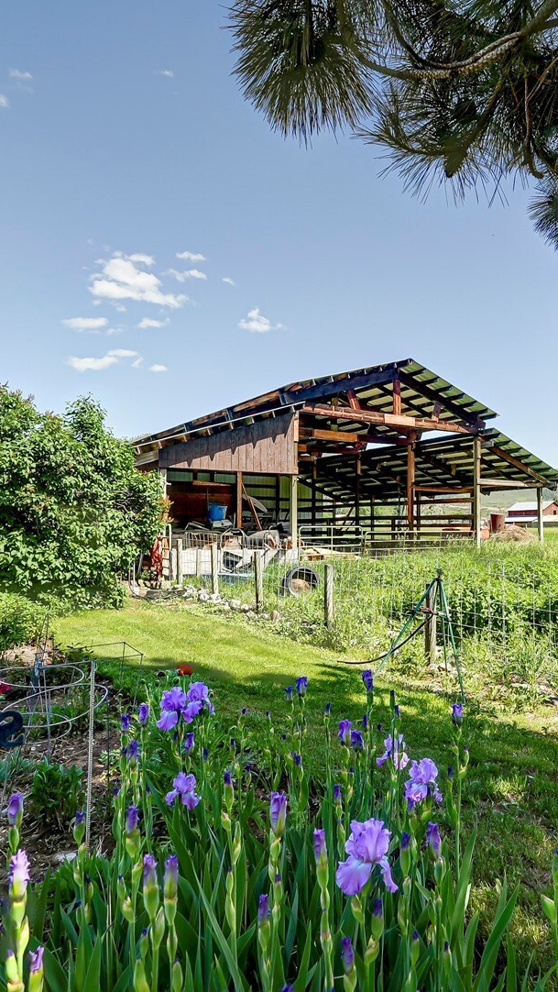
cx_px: 416
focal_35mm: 23
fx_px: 605
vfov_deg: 78.7
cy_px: 484
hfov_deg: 47.8
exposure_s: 1/2000
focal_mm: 14
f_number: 5.6
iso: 200
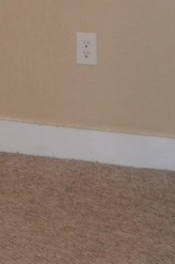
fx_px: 1057
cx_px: -41
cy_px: -52
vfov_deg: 13.8
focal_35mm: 145
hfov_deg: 9.3
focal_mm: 31
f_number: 4.2
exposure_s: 1/60
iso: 1100
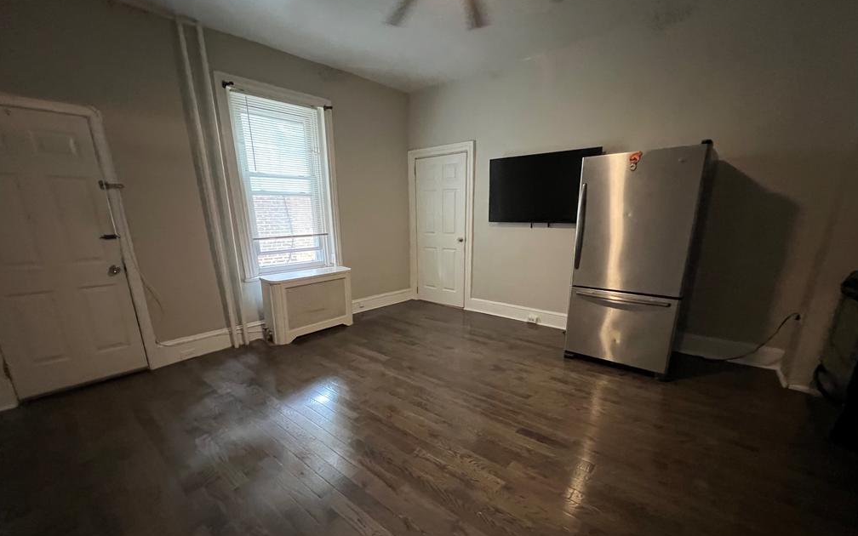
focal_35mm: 14
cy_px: 314
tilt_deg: -18.1
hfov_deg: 105.3
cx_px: 433
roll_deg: +0.4
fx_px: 327
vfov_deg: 78.0
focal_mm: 1.57
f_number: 1.8
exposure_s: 1/40
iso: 1000
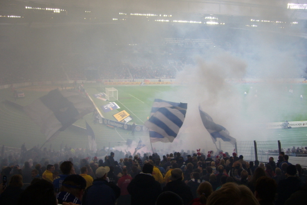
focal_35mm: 37
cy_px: 92
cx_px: 152
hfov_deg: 51.9
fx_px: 316
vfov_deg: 35.9
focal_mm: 5.8
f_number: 2.8
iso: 80
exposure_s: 1/50
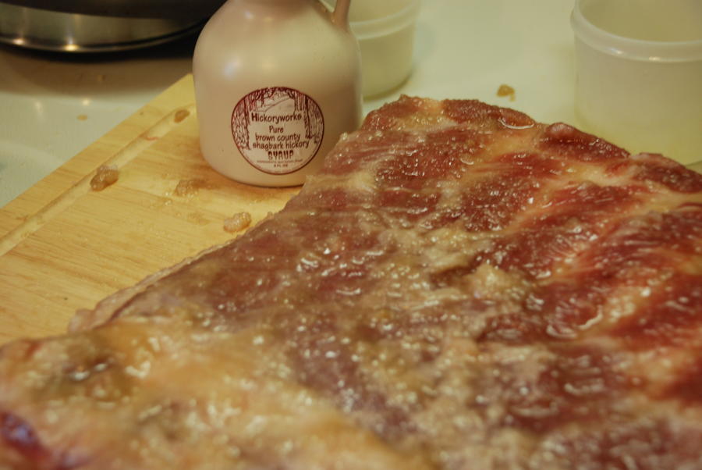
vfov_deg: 19.0
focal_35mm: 72
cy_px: 235
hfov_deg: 28.0
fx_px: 1405
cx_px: 351
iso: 400
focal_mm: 48
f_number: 4.8
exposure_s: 1/10
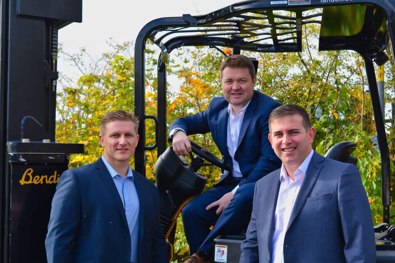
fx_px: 658
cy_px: 132
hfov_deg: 33.4
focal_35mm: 60
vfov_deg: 22.6
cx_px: 198
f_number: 8
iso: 200
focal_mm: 40
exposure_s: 1/250
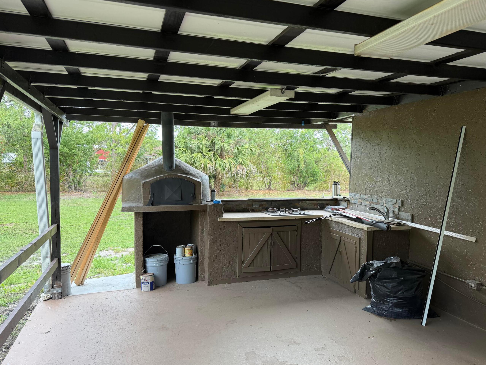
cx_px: 271
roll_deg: -1.4
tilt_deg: -4.8
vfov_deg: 51.3
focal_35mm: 27
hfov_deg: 65.1
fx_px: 379
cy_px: 201
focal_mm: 6.76
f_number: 1.78
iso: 80
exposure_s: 1/315
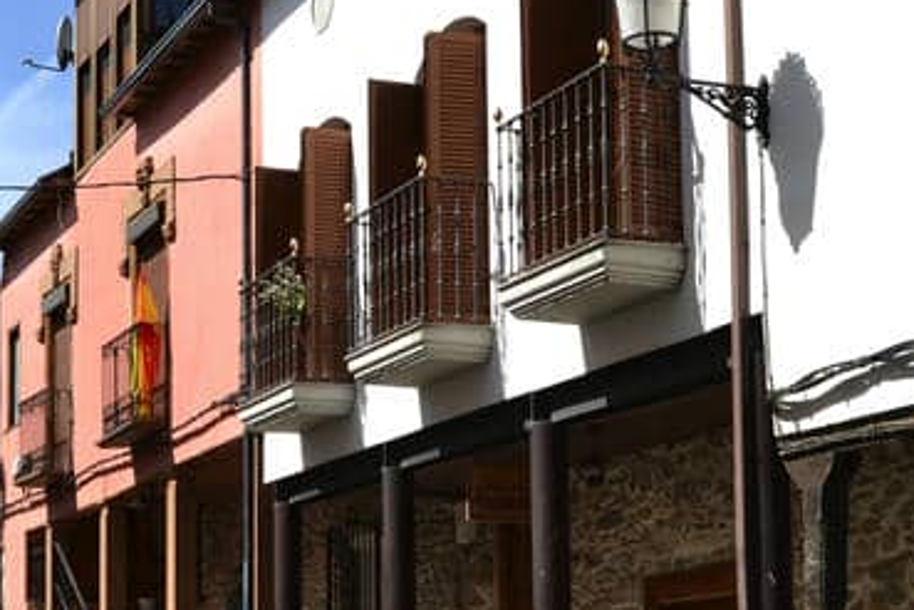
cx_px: 354
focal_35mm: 75
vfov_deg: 17.7
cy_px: 616
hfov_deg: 26.9
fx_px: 1904
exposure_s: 1/200
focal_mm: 18
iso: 100
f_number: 8
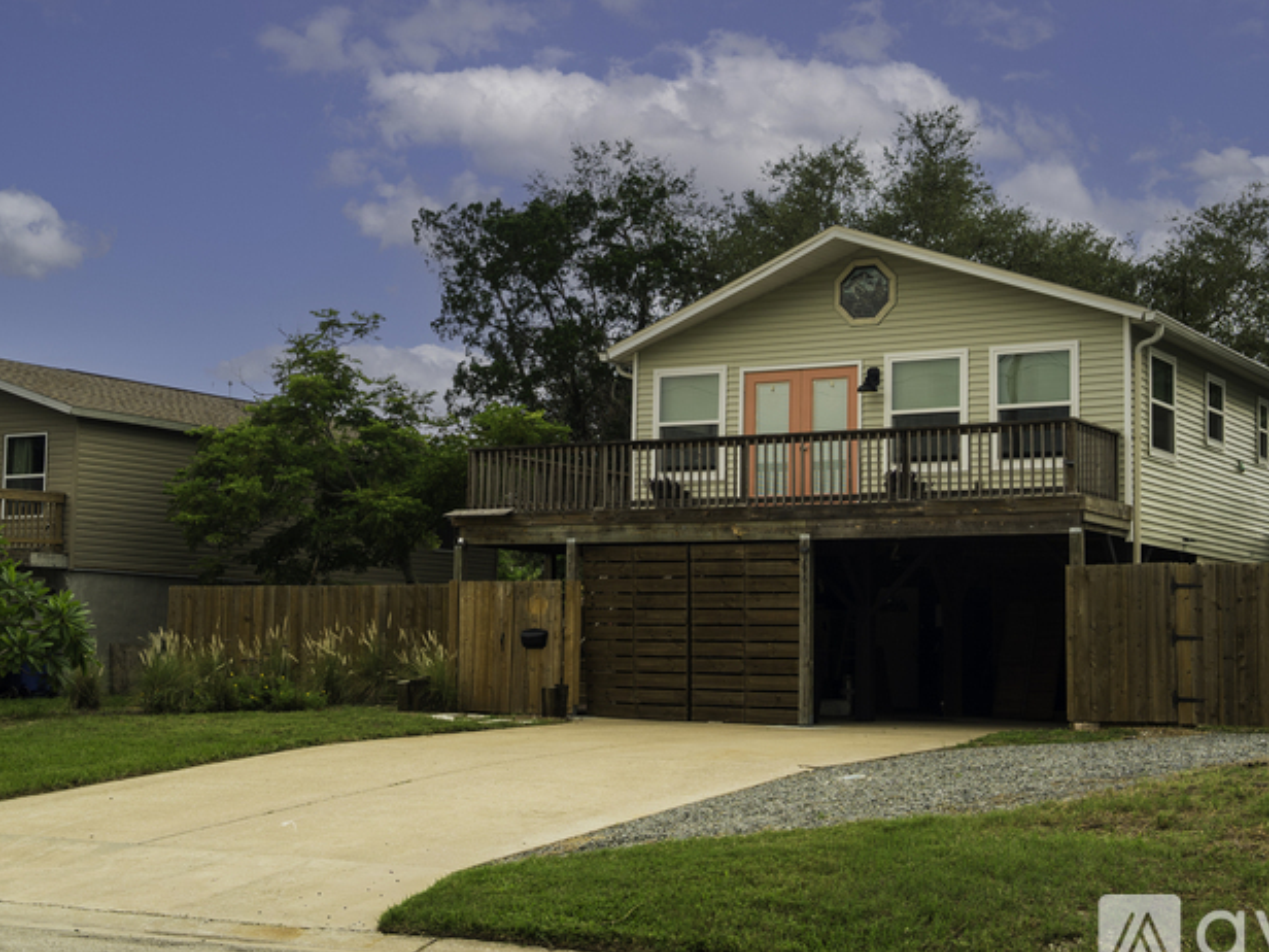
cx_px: 660
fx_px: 2016
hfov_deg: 34.9
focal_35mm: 55
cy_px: 462
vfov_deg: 26.6
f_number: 4
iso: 80
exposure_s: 1/60
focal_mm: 47
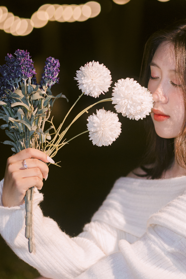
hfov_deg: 9.6
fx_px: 1107
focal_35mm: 143
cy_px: 186
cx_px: 153
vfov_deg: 14.3
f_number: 2.2
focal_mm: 85
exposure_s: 1/100
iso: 1600
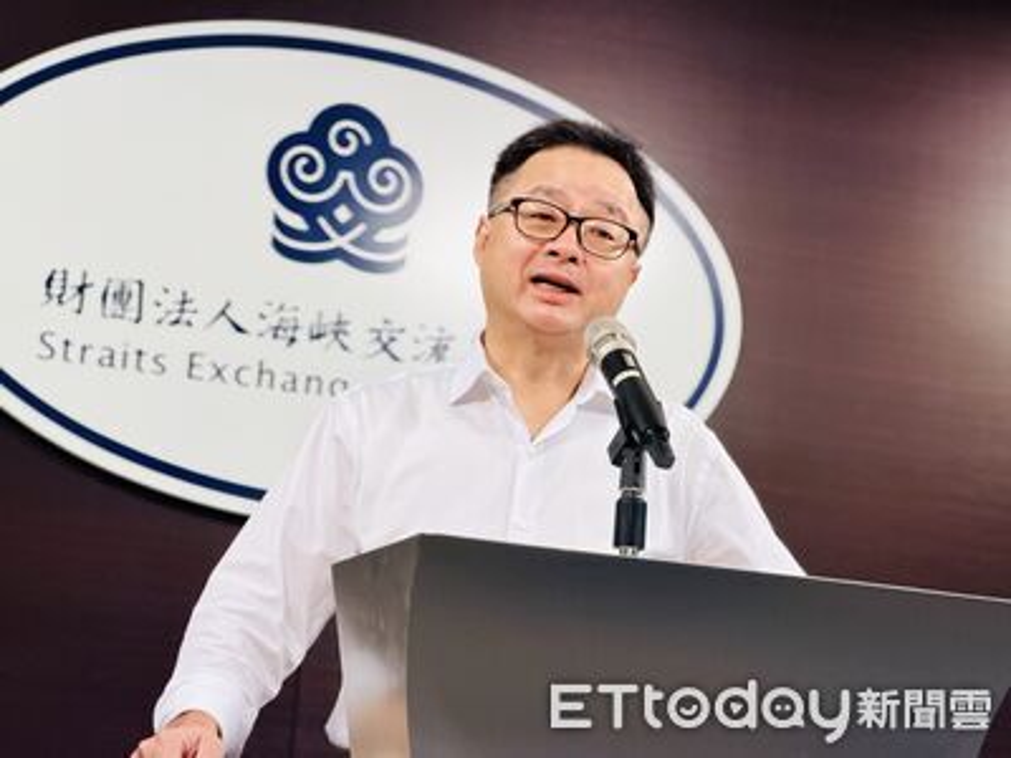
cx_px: 506
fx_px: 2921
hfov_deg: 19.6
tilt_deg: +9.8
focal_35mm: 100
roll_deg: -4.4
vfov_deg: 14.8
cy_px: 379
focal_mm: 16.89
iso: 200
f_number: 2.8
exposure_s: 1/120
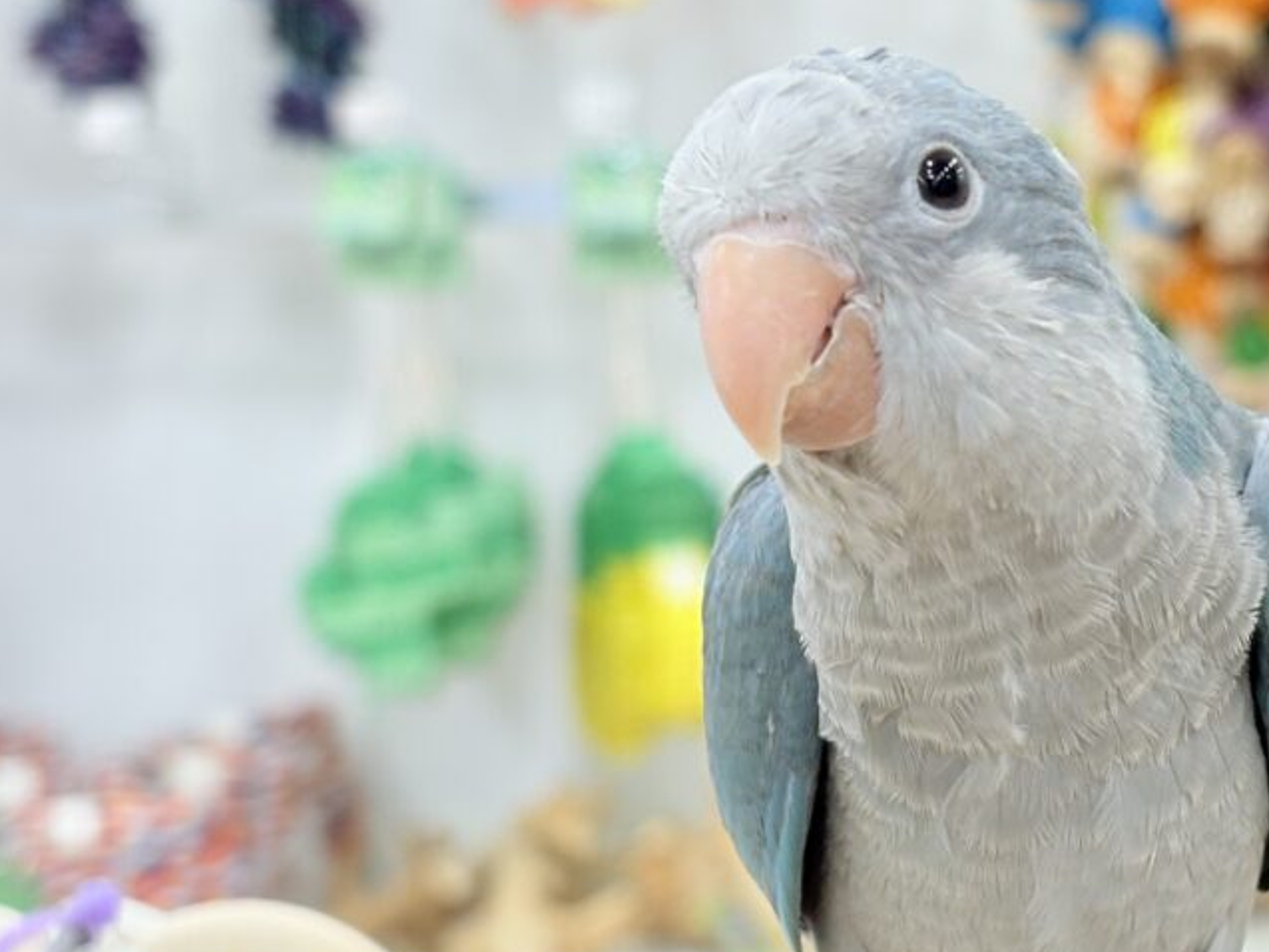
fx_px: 3593
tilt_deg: -6.9
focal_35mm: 98
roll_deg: +3.3
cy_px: 631
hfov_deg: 19.7
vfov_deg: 15.1
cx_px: 1092
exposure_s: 1/50
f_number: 1.6
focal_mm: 5.96
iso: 64
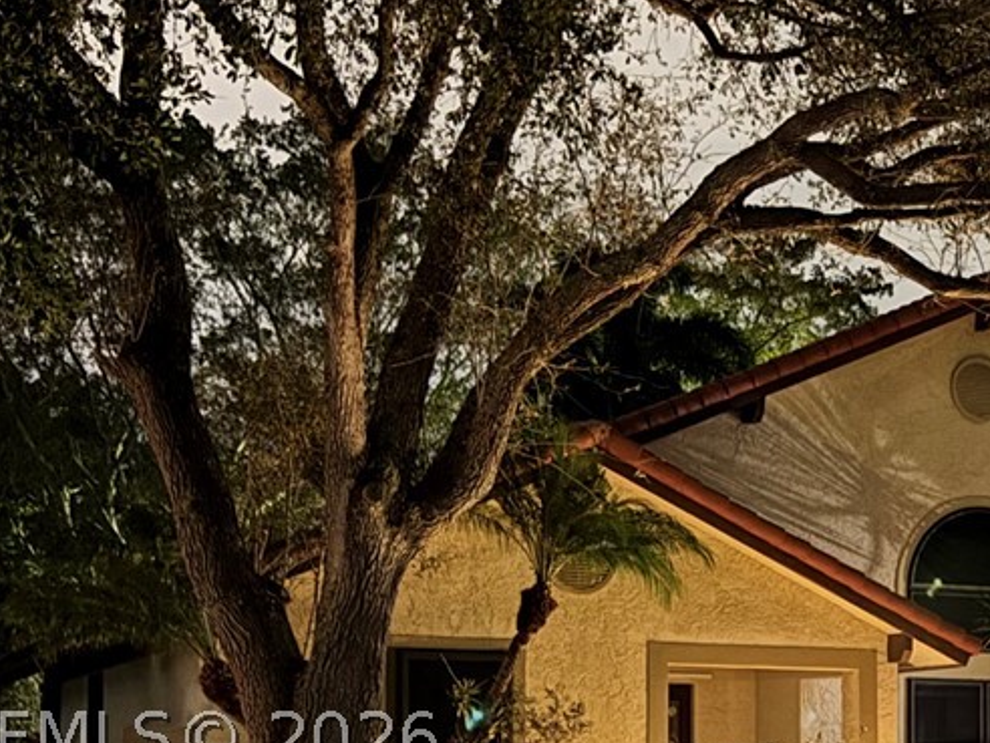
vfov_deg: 18.4
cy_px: 737
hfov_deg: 23.6
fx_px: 2231
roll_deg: -0.7
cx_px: 1056
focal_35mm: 78
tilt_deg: +0.6
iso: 1250
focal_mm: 6.76
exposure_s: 1/5
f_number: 1.78
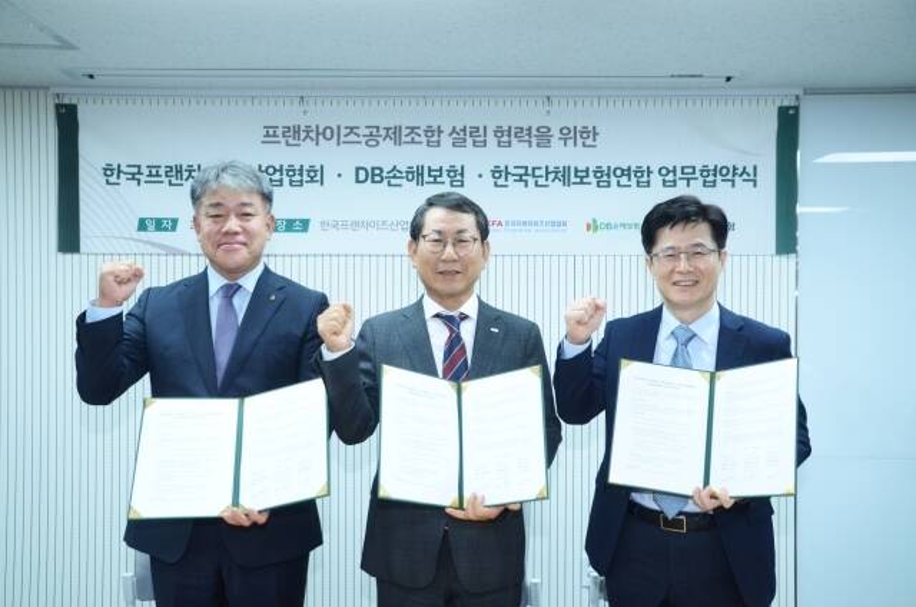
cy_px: 304
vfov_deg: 39.8
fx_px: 838
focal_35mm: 33
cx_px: 458
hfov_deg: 57.3
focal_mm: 22
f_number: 3.5
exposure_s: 1/250
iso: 1600
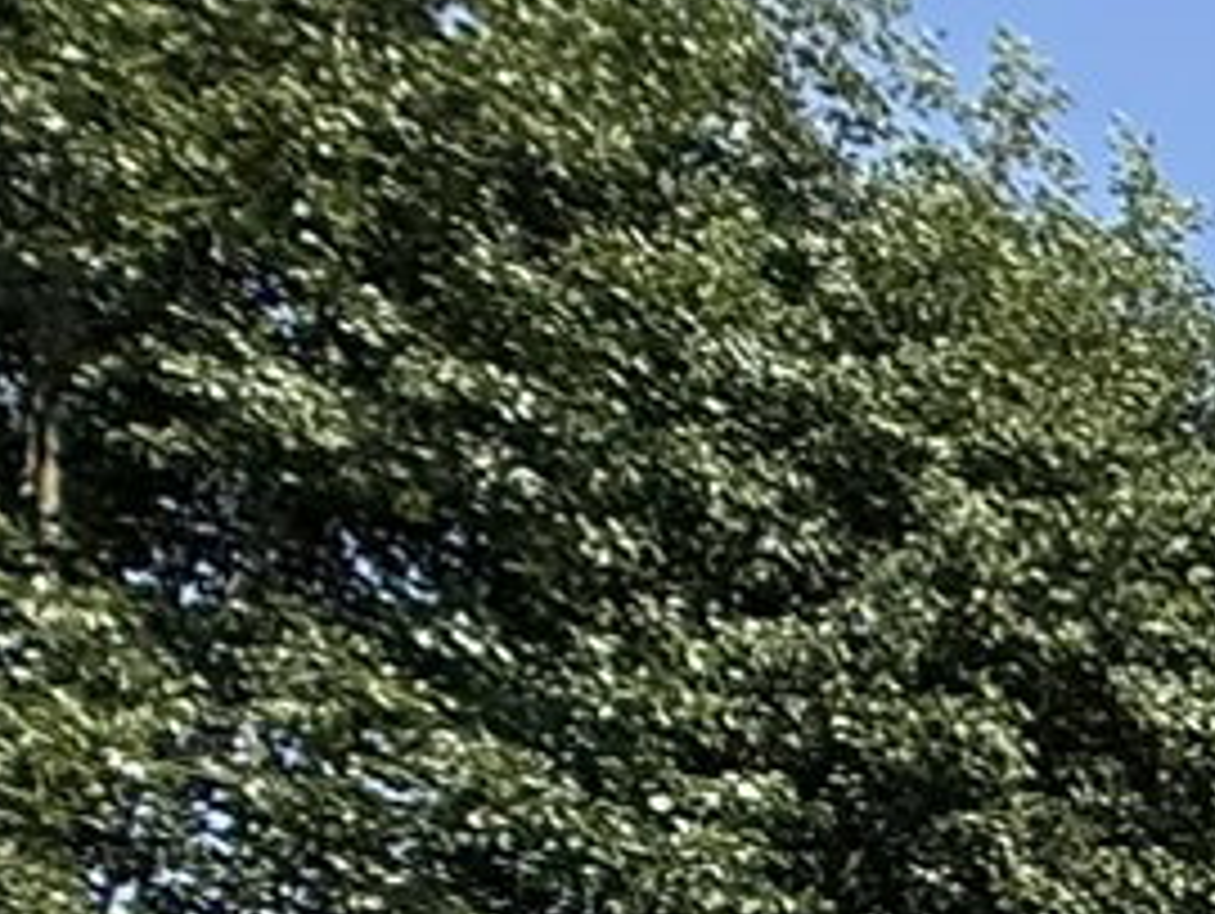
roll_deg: +1.3
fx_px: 3724
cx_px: 3622
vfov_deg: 11.9
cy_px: 2017
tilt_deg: -1.3
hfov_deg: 11.3
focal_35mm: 106
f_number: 2.2
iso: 50
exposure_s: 1/1017
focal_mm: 2.22
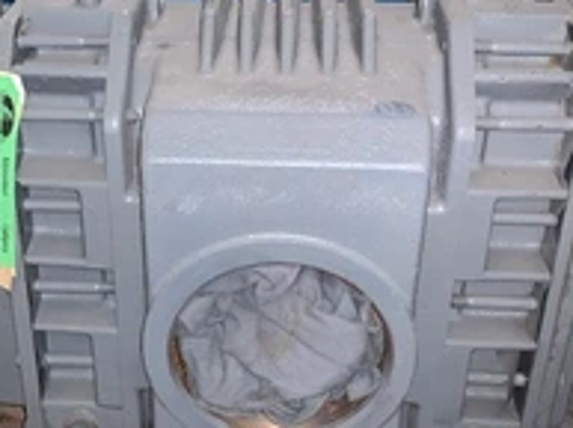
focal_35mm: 54
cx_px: 217
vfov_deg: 26.9
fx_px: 892
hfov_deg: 35.4
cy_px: 232
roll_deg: +1.3
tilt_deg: -28.2
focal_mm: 4.25
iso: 100
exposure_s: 1/17
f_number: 1.8
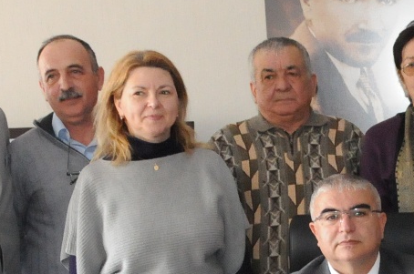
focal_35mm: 117
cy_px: 279
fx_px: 1343
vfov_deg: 11.5
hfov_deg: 16.6
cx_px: 523
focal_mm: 22
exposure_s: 1/60
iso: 3200
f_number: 7.1
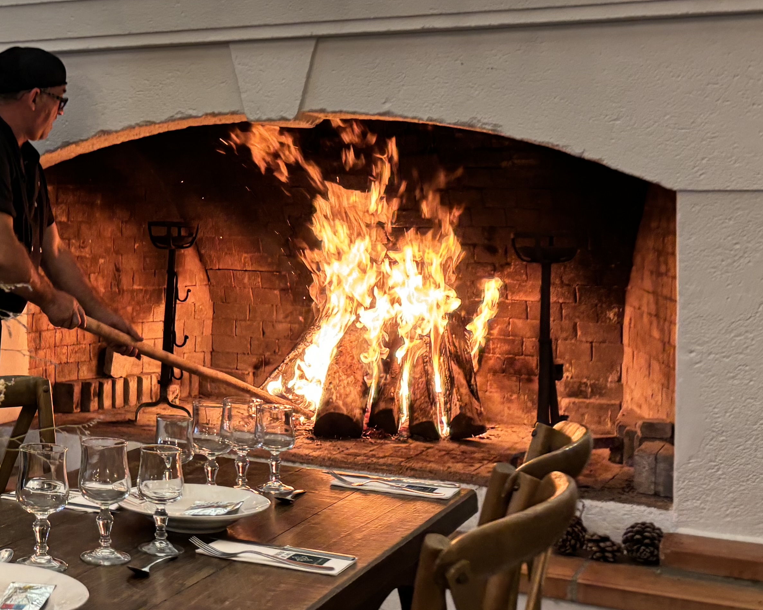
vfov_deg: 24.9
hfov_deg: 28.4
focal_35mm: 61
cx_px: -54
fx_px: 1378
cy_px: 239
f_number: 1.6
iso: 160
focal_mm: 5.96
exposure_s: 1/50
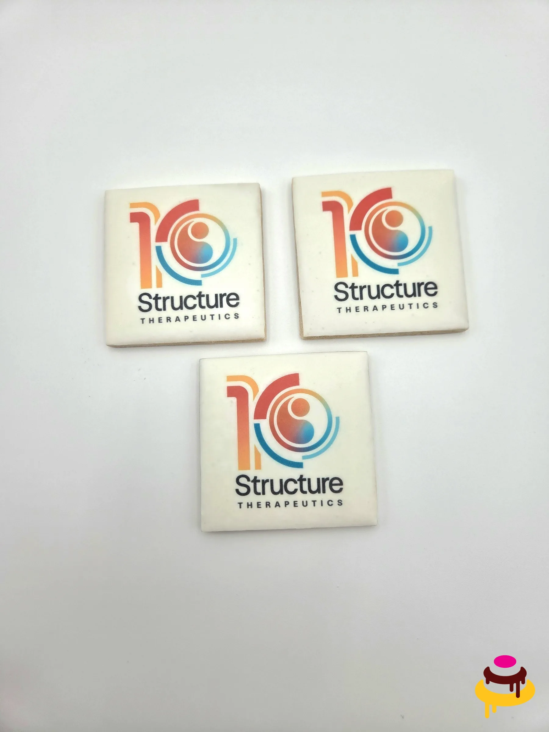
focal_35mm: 23
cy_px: 366
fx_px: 486
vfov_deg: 73.9
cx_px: 274
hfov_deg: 58.9
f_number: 1.8
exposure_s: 1/1250
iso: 80
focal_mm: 5.4
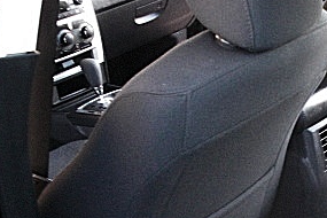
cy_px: 231
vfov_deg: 15.9
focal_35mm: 84
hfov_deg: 23.5
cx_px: 296
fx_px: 763
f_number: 2.8
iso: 800
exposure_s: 1/80
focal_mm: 6.3
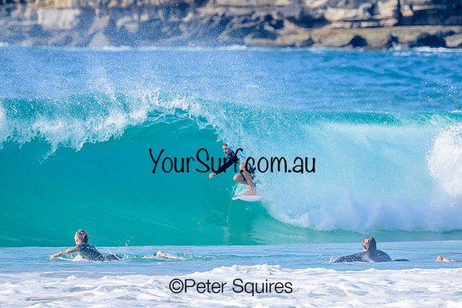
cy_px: 152
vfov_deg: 1.7
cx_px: 234
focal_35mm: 832
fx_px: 10681
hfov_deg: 2.5
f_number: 11
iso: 1600
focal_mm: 800
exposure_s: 1/2000
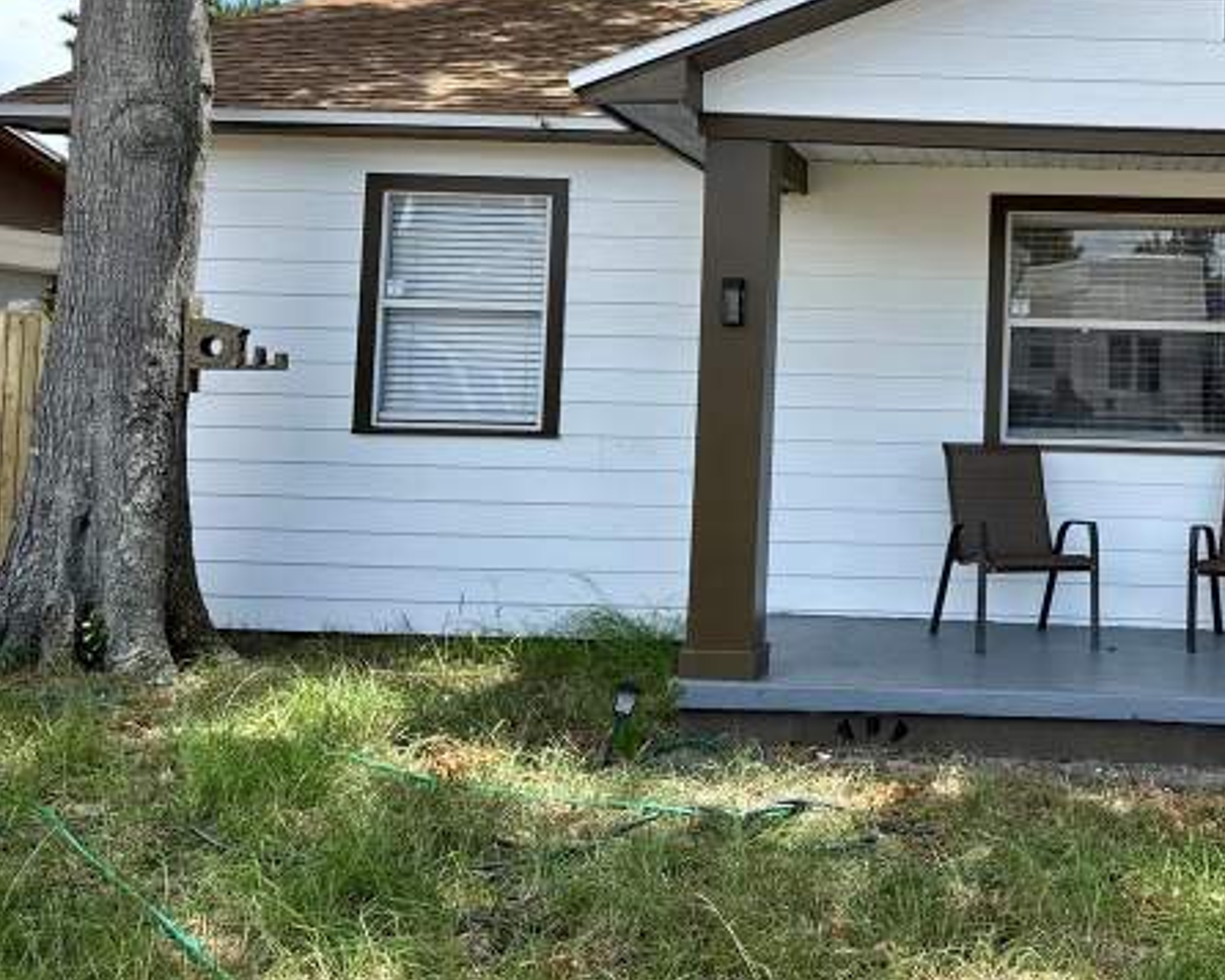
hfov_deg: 41.1
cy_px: 313
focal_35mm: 42
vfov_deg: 35.3
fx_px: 1523
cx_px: 1052
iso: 80
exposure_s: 1/2041
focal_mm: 6.76
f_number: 1.78
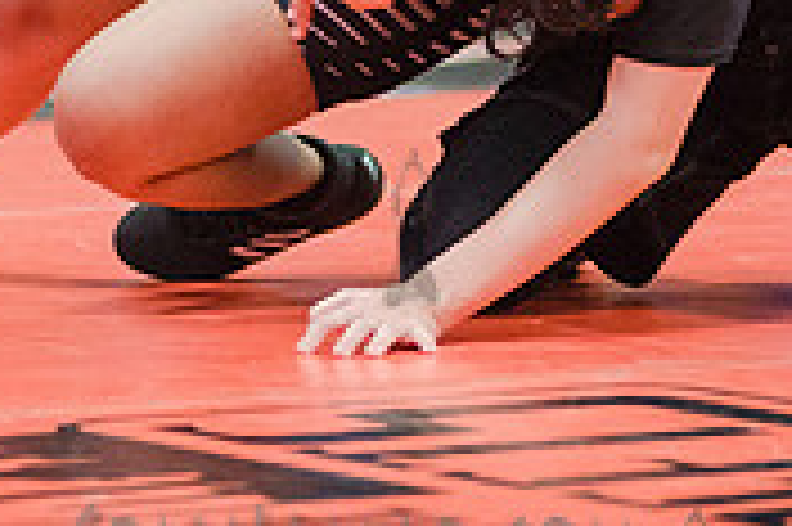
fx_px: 8132
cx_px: 410
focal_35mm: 370
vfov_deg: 3.7
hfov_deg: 5.6
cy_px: -209
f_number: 2.8
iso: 4000
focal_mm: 112
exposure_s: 1/320
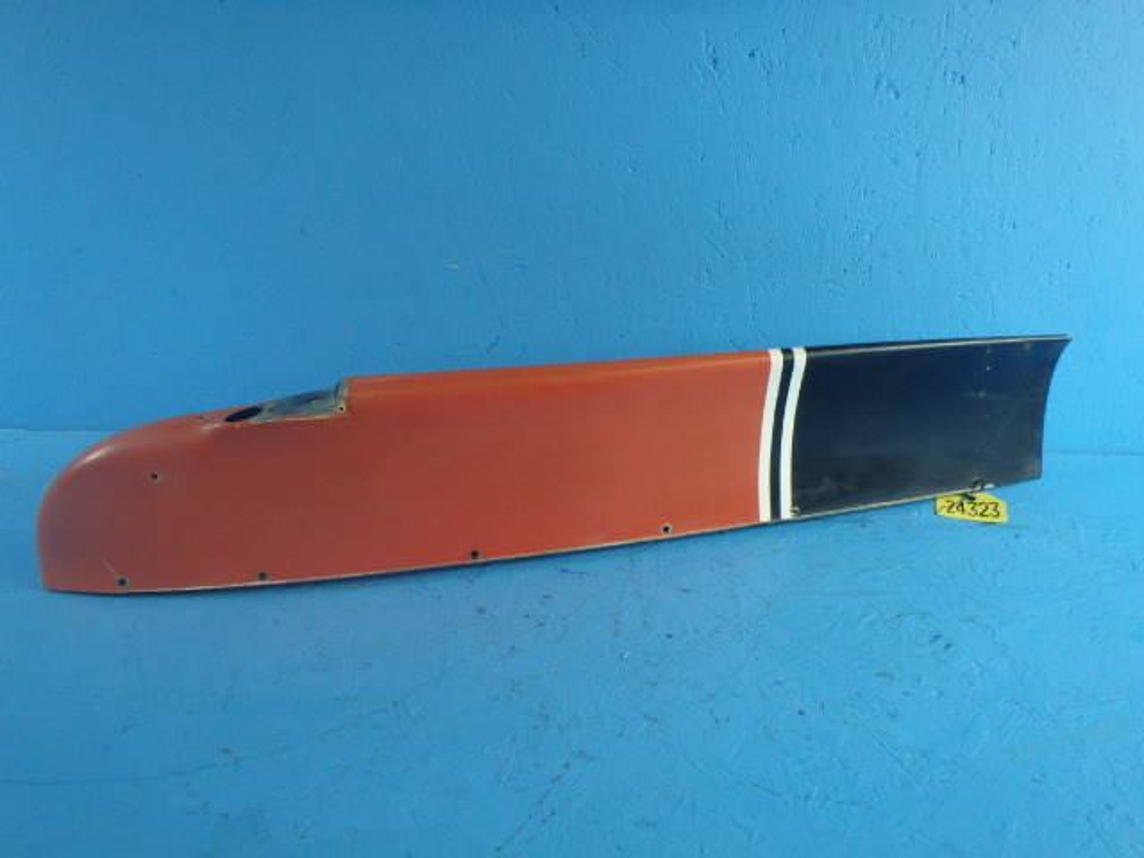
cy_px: 429
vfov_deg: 49.7
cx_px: 572
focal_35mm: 28
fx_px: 925
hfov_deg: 63.4
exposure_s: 1/30
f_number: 3.9
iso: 250
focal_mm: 5
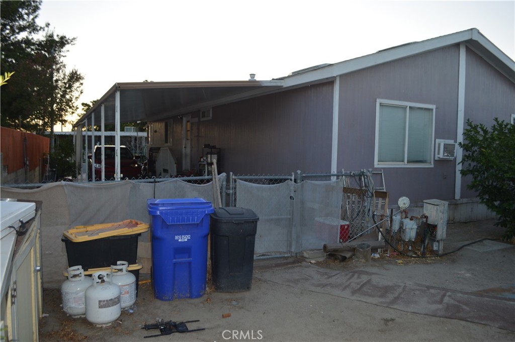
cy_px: 171
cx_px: 258
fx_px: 386
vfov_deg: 47.8
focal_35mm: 27
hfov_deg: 67.4
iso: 200
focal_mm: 18
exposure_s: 1/125
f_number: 4
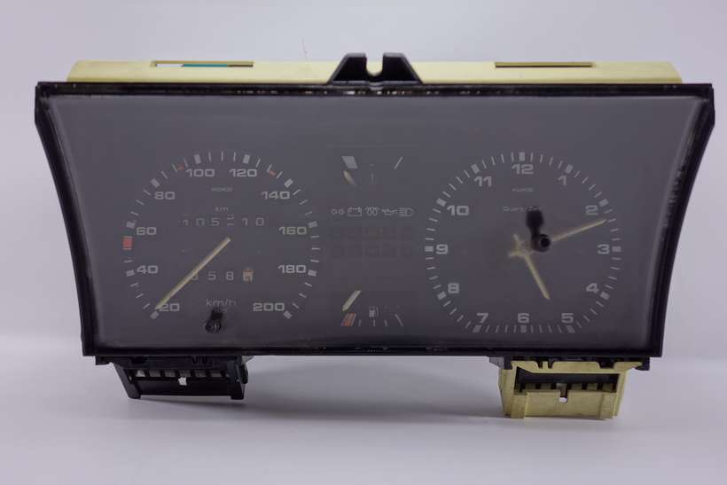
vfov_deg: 31.9
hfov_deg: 46.4
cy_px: 242
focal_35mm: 42
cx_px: 364
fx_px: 848
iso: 125
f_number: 3.2
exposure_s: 1/50
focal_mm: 15.45
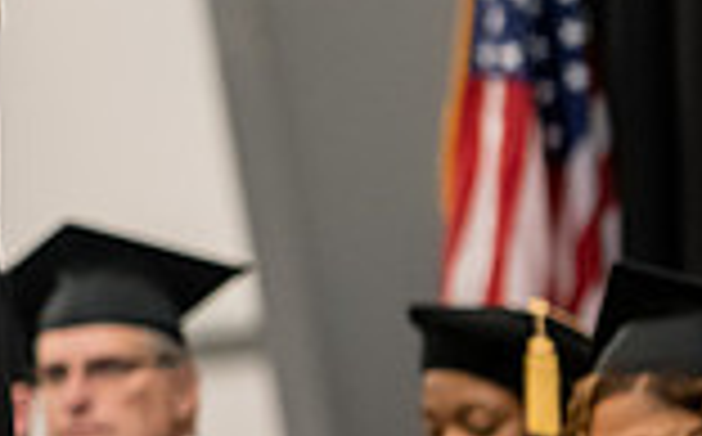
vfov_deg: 2.9
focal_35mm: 455
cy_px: -20
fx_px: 8692
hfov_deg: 4.6
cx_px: -567
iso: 3200
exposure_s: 1/200
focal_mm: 120
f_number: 3.2
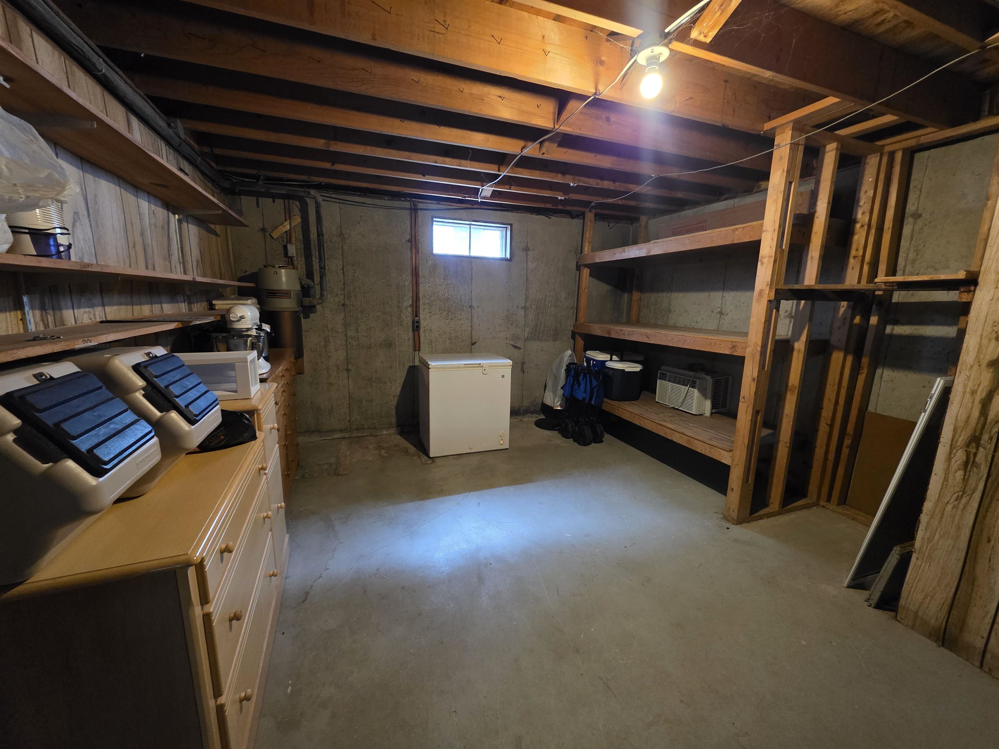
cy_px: 374
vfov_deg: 89.9
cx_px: 500
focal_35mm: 13
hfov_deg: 106.2
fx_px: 375
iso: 1000
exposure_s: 1/40
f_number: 1.9
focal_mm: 2.2
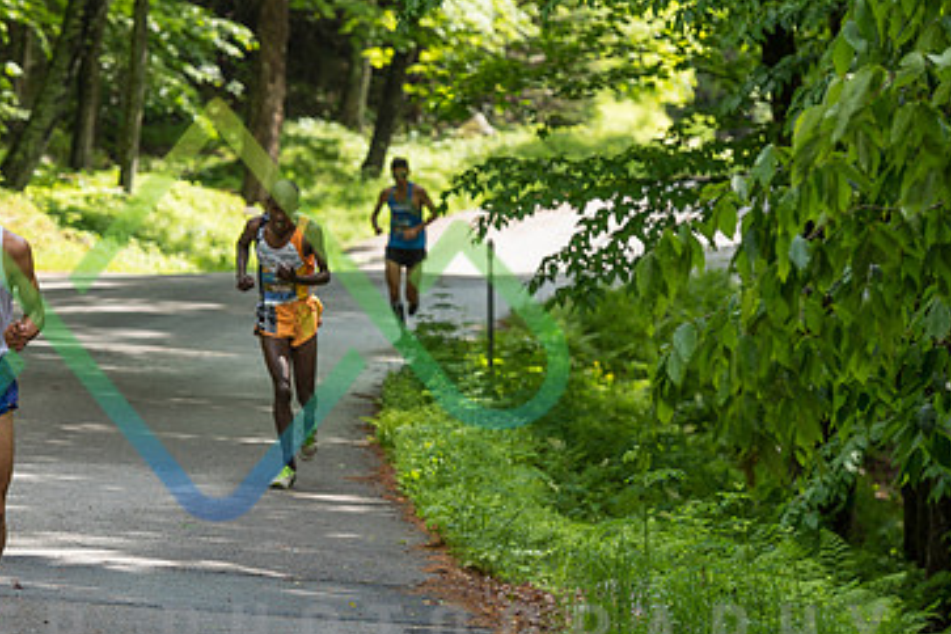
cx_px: 217
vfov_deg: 5.4
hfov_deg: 8.0
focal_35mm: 256
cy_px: 381
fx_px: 6762
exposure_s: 1/160
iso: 200
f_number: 5.6
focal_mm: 160
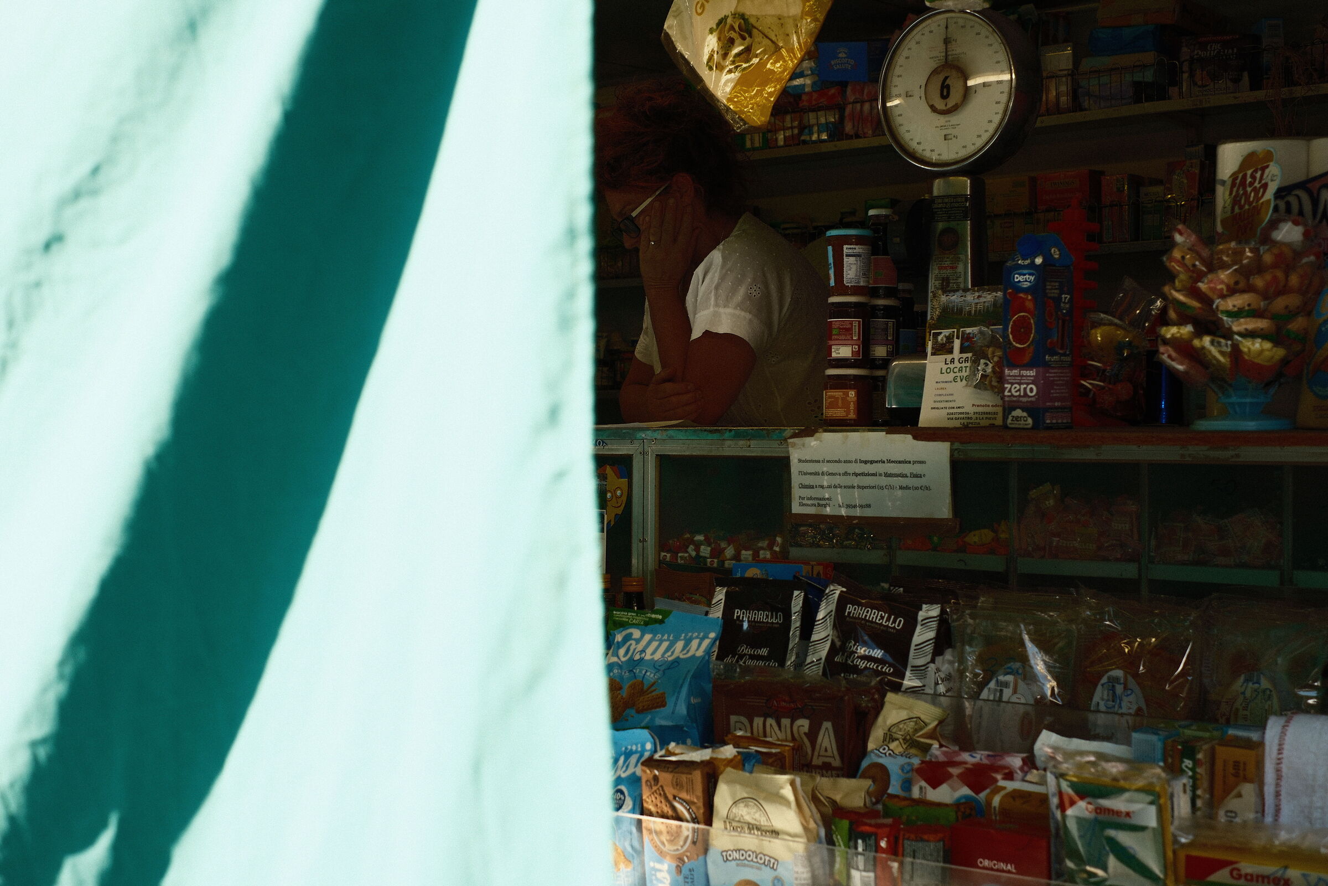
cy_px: 443
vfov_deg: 25.5
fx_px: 1955
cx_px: 664
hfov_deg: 37.5
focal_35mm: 53
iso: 250
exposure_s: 1/450
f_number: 3.2
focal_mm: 35
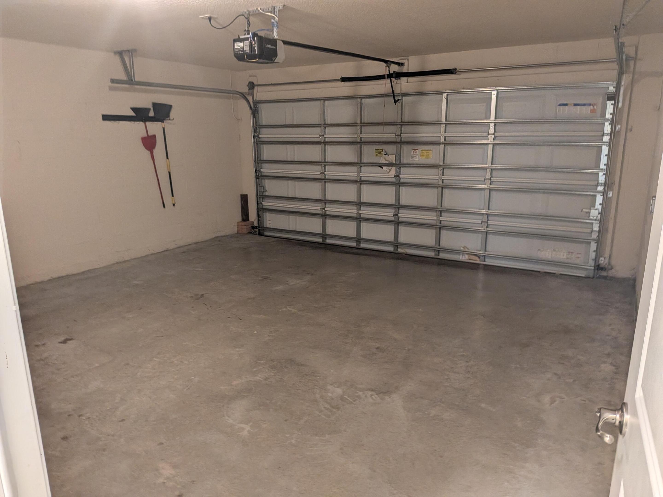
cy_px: 248
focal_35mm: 24
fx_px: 460
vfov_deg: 56.8
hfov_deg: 71.6
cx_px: 332
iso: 111
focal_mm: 4.53
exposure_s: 1/24
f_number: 1.7
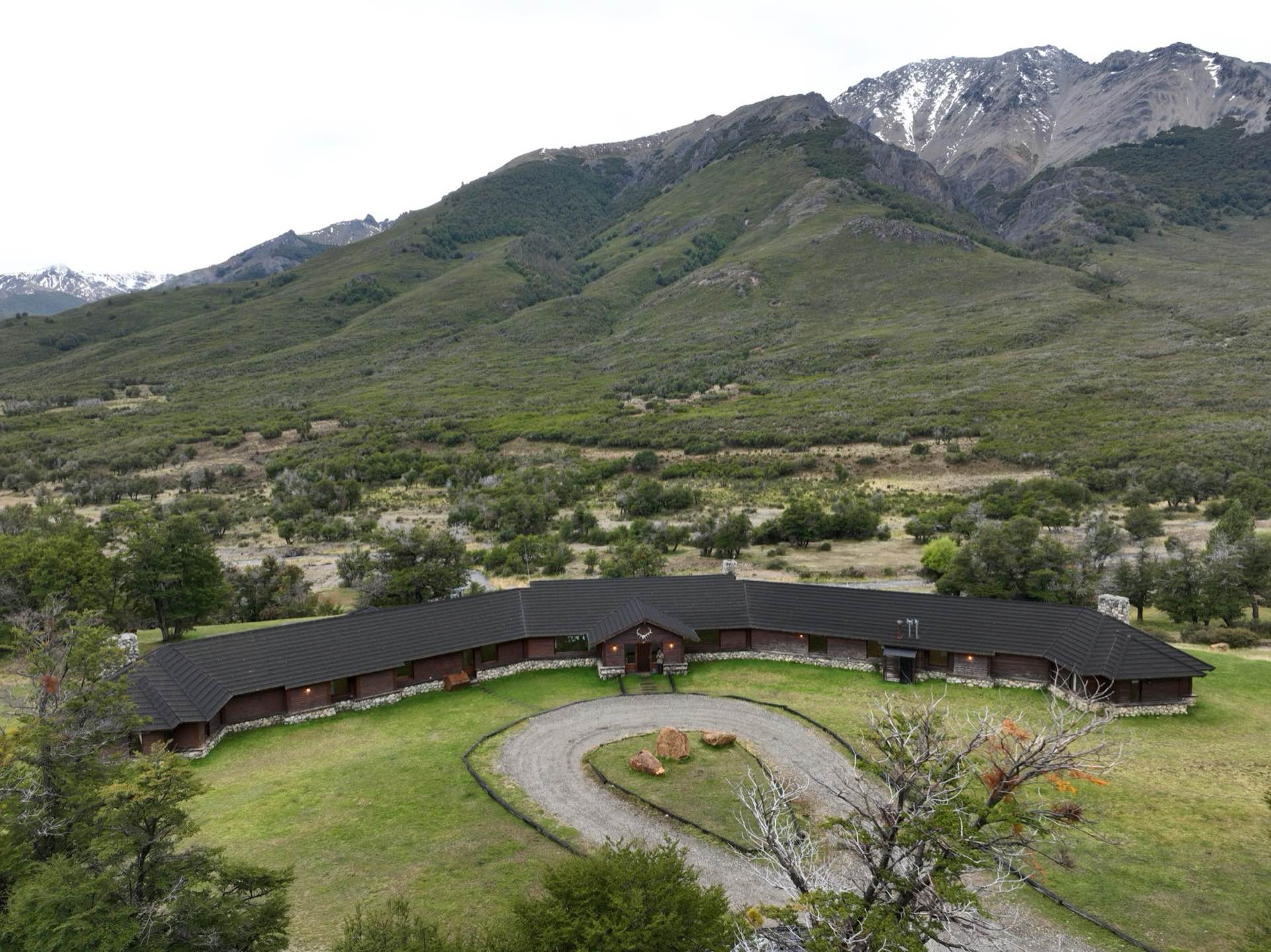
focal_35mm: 24
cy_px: 476
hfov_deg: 71.6
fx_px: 881
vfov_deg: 56.8
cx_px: 636
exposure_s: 1/5
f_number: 6.3
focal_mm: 12.29
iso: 100
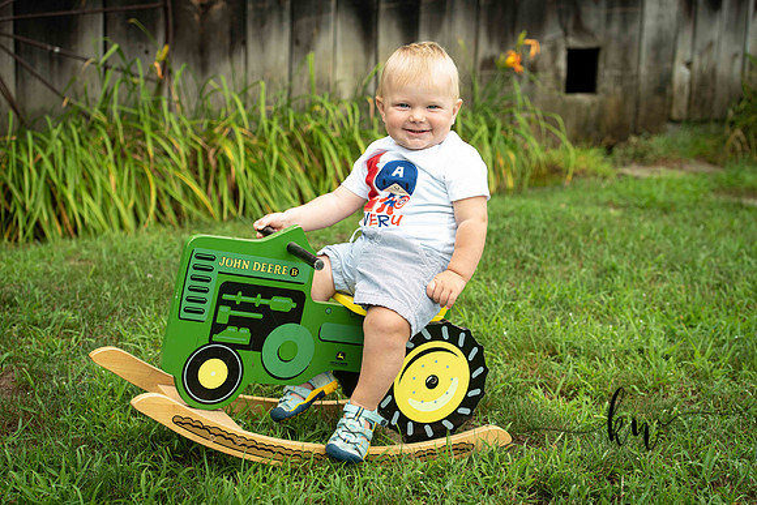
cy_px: 252
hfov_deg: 28.8
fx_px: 1472
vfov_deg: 19.5
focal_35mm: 70
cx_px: 378
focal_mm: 70
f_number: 3.5
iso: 400
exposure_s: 1/250
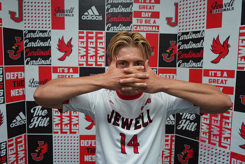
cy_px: 82
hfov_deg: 65.5
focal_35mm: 28
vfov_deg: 46.4
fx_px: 191
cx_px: 122
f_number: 4
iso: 800
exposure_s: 1/160
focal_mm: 28
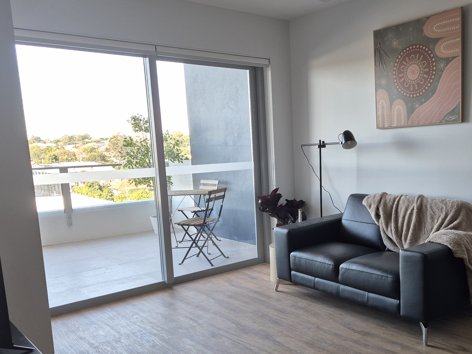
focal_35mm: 35
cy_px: 225
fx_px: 477
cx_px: 307
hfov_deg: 51.8
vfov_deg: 40.4
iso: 100
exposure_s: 1/180
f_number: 1.8
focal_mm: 5.4
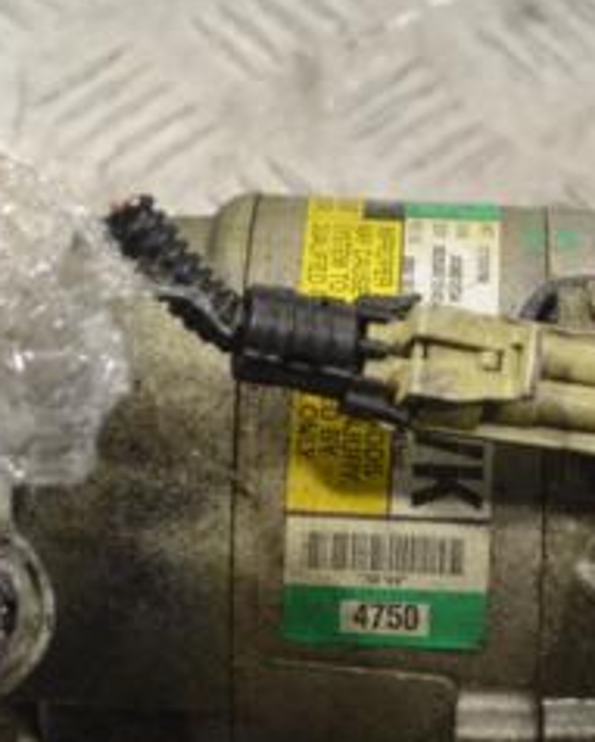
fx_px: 3427
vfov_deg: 12.3
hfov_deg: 9.9
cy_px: 505
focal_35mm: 156
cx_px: 495
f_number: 5.3
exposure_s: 1/30
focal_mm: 44
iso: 140
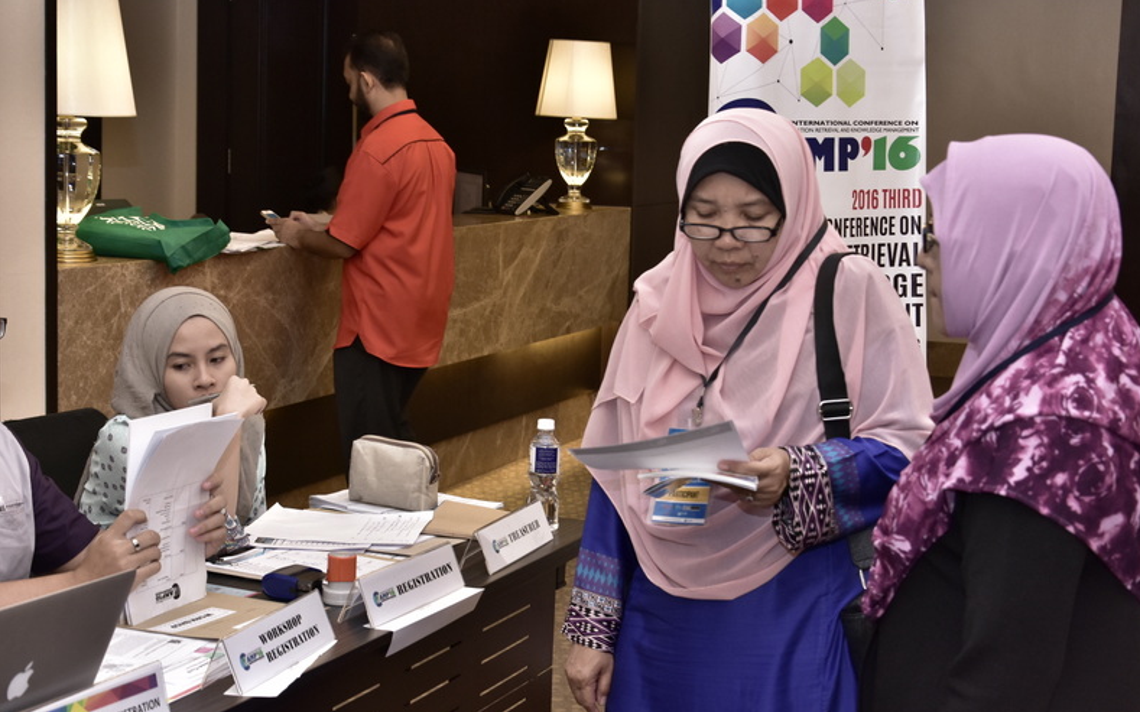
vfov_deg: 21.0
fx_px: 1926
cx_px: 577
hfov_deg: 33.0
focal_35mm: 62
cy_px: 368
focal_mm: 40
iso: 1000
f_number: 6.3
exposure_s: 1/50
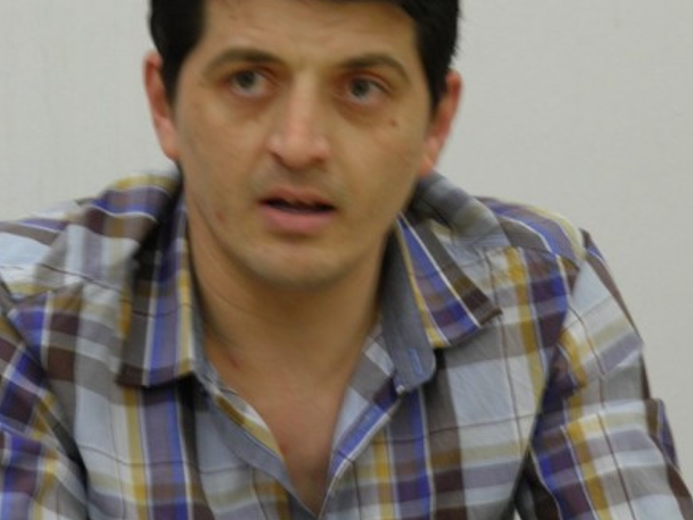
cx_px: 309
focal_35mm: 344
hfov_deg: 5.8
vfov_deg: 4.3
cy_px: 131
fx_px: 6889
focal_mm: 41.1
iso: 125
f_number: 4.2
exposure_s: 1/8
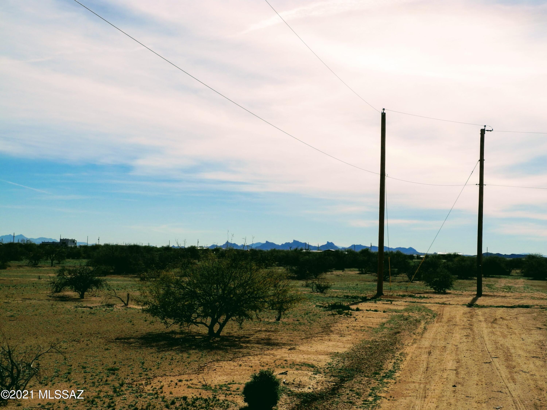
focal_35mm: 55
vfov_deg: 26.6
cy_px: 205
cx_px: 274
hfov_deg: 34.9
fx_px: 869
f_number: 6.3
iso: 100
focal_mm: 11.8
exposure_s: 1/1600
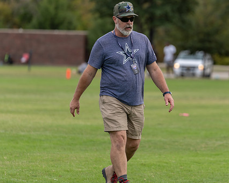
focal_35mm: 289
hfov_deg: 6.7
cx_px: 135
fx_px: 1959
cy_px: 74
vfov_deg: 5.4
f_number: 3.5
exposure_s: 1/1250
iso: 200
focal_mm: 200
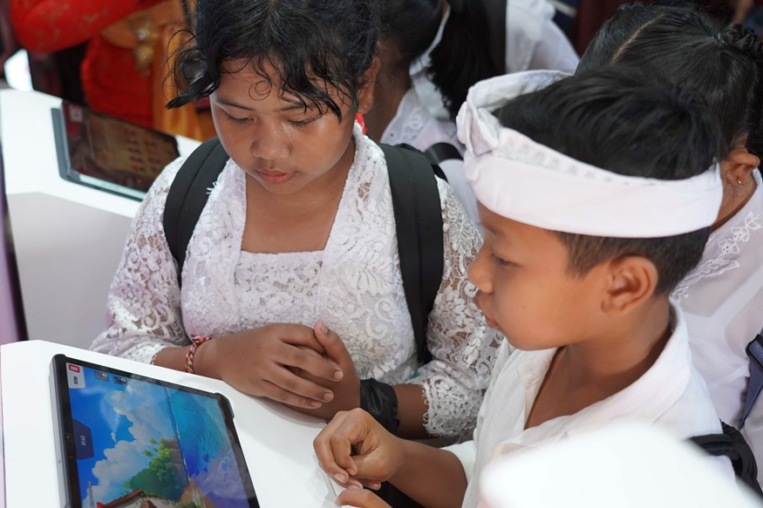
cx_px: 330
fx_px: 1165
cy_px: 280
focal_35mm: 55
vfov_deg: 24.6
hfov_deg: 36.2
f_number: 4
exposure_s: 1/160
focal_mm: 47
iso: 2000
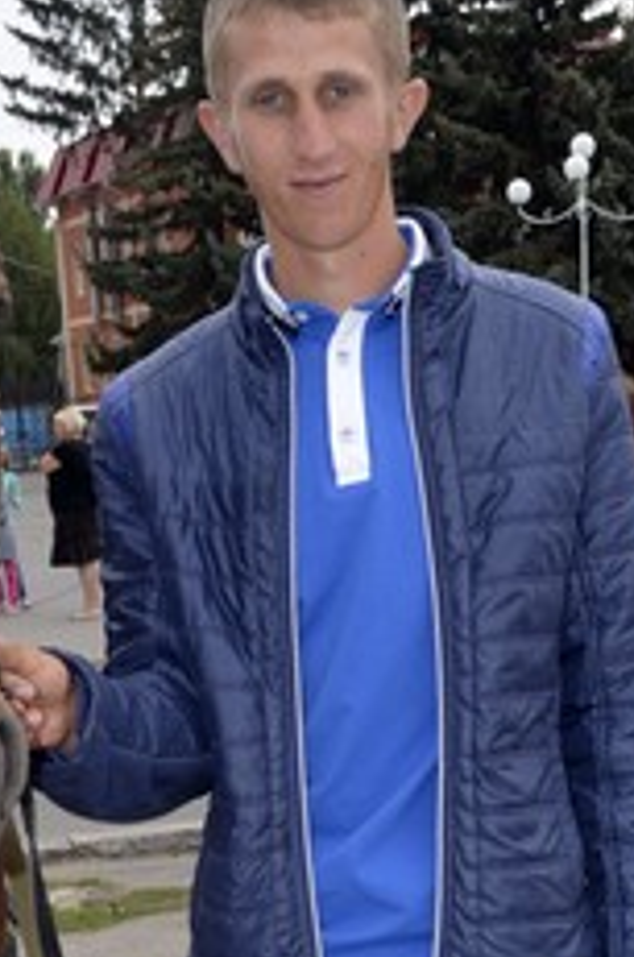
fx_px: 2415
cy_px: 1081
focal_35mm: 91
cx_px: 365
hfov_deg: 15.0
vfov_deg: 21.2
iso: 100
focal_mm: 20
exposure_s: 1/200
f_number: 6.3
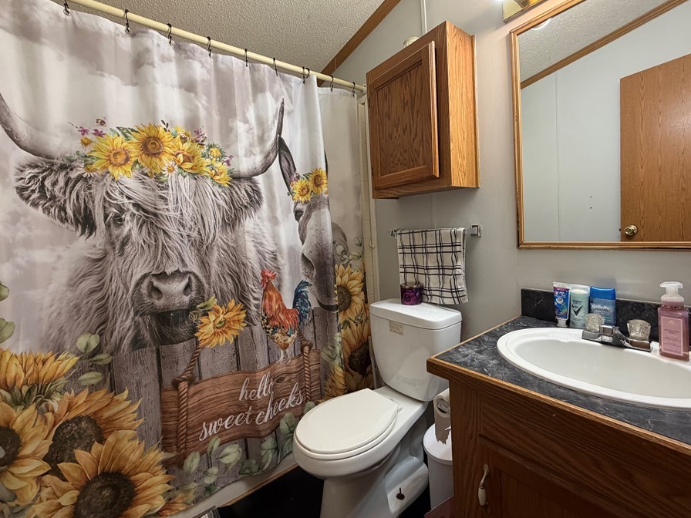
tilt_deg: -3.5
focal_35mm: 16
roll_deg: +2.9
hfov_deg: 94.2
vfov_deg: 78.0
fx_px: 319
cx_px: 379
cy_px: 246
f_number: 2.2
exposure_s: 1/120
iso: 320
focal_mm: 2.22
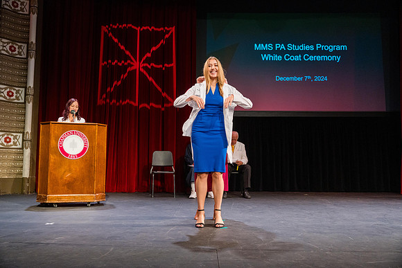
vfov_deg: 39.2
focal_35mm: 34
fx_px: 376
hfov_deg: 56.2
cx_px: 201
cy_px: 134
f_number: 3.5
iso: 1250
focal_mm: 33.7
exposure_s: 1/320
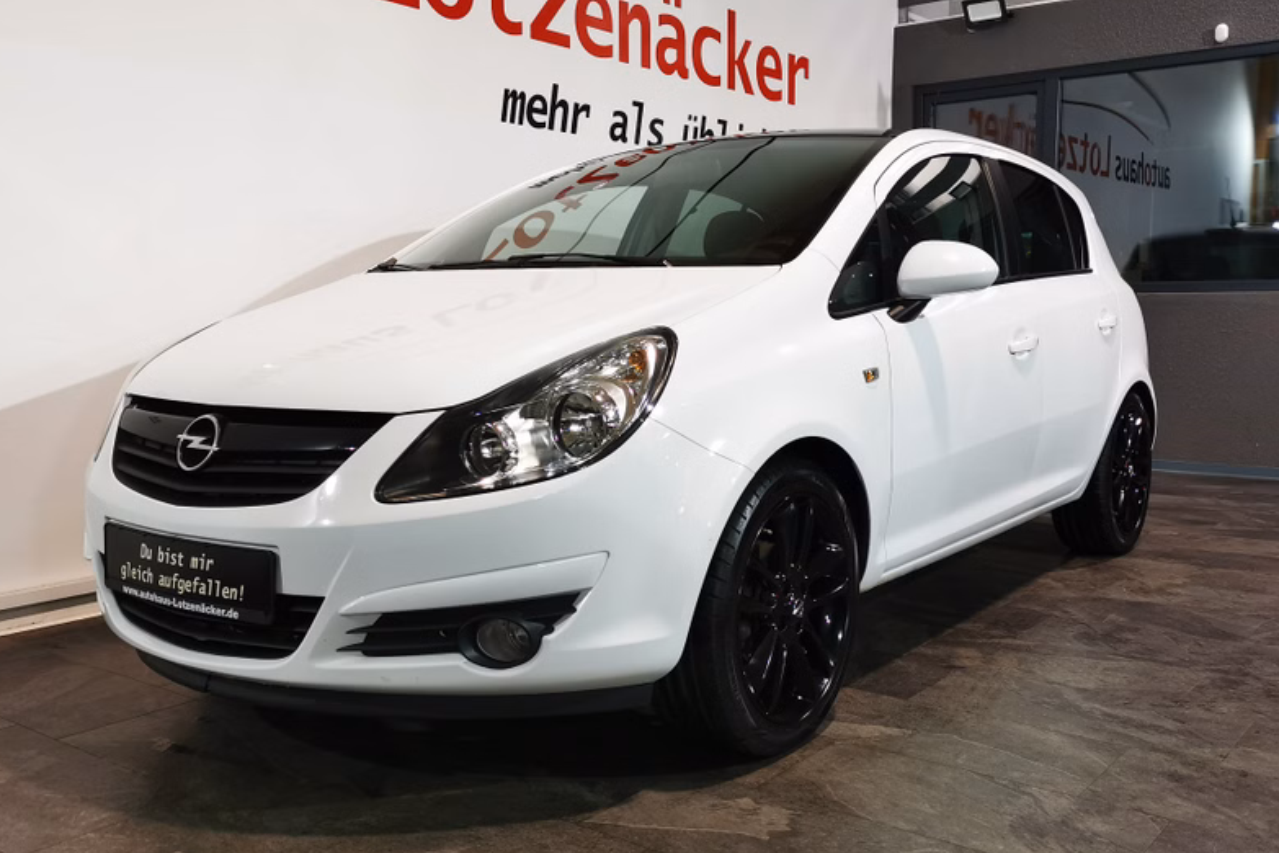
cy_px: 435
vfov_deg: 38.9
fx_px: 1208
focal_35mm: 34
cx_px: 629
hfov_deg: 55.8
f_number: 1.8
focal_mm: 5.58
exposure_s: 1/50
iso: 125
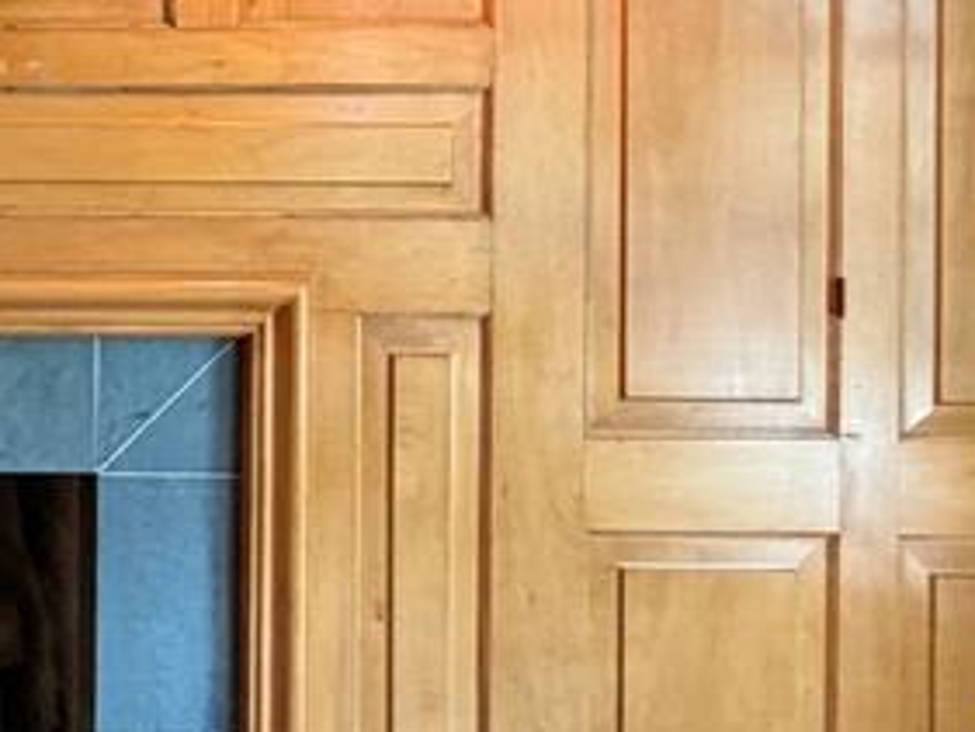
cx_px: -205
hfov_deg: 31.3
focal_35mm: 51
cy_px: -28
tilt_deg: -0.5
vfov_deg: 26.8
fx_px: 1437
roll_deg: -0.4
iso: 500
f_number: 2.2
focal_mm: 2.22
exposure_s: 1/60
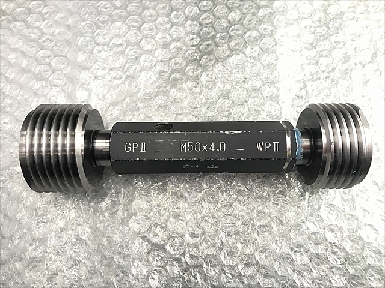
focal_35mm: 28
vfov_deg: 49.7
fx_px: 311
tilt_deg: -75.1
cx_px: 192
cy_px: 144
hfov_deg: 63.4
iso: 40
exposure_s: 1/17
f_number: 1.8
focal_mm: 3.99
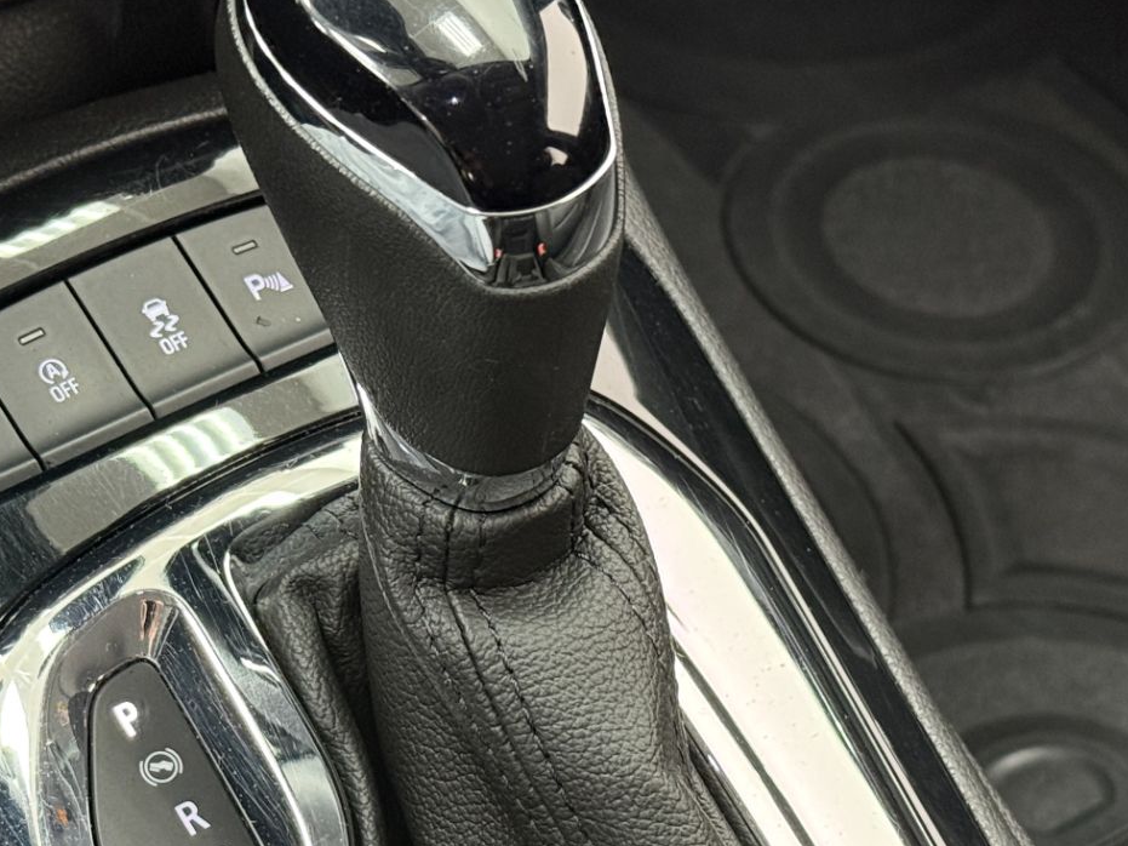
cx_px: 533
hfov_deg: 19.8
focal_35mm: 99
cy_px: 654
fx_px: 3226
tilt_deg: -51.0
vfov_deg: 14.9
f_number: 1.78
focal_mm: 6.76
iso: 500
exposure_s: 1/30
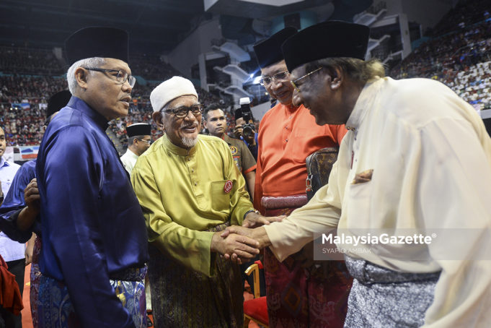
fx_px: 259
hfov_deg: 86.9
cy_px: 164
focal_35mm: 19
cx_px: 246
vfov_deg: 64.6
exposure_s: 1/100
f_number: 3.2
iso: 1600
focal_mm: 19
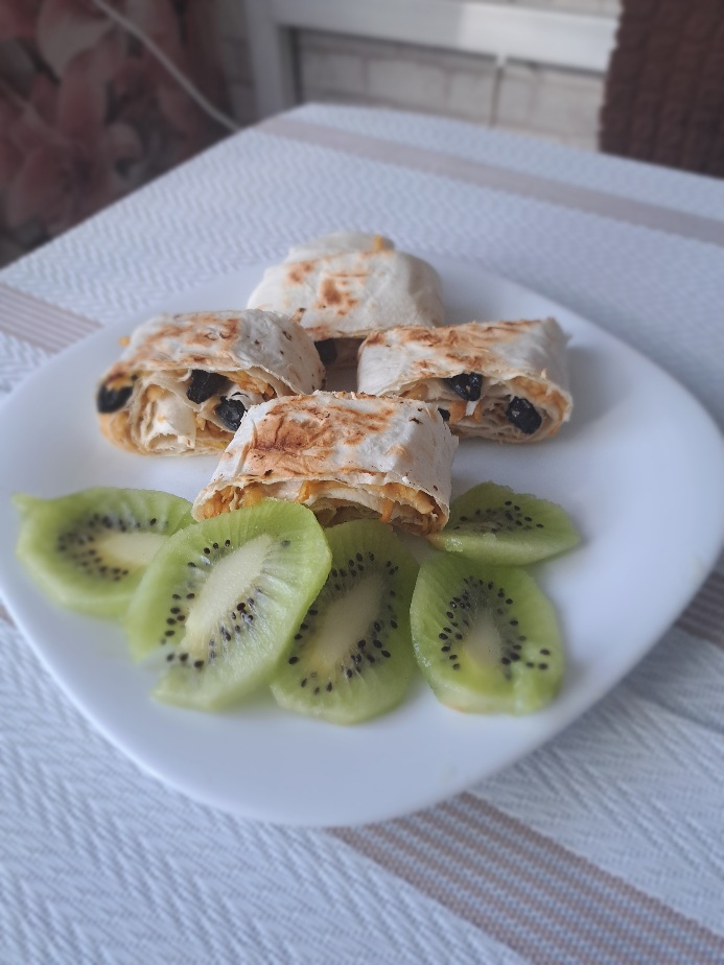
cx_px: 362
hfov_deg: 56.8
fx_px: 669
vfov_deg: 71.6
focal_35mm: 24
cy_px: 482
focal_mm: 5.23
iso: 64
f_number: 1.8
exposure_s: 1/50
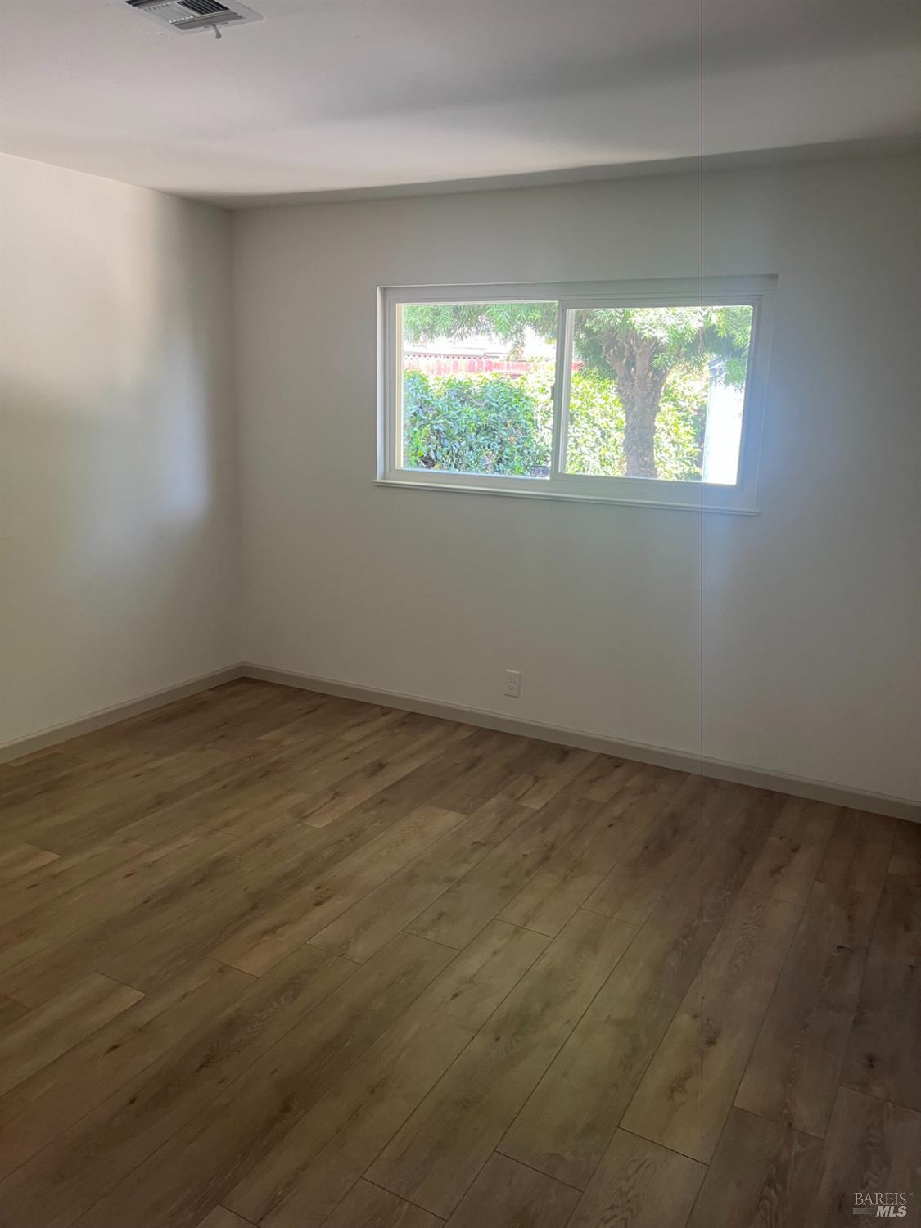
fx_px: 922
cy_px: 614
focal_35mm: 26
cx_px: 460
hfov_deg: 53.1
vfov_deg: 67.3
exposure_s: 1/60
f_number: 1.6
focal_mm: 5.1
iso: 125
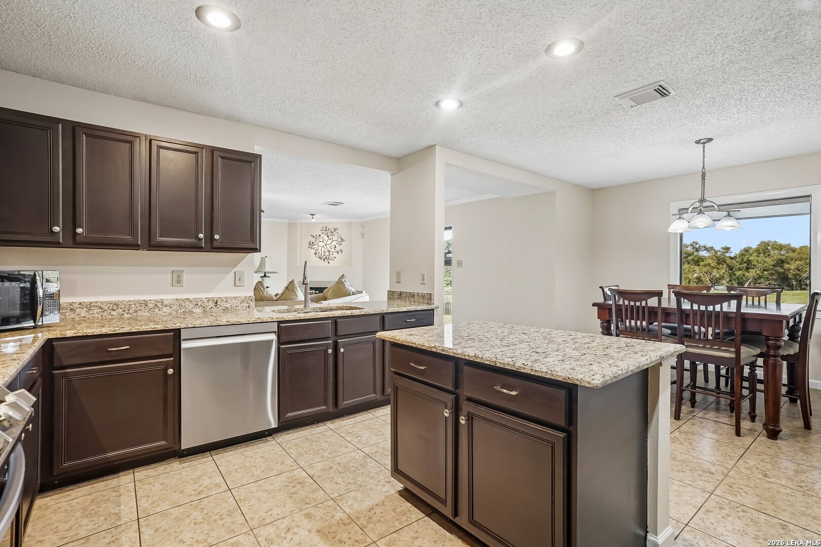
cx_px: 410
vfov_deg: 73.7
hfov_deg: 96.7
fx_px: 365
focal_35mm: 16
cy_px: 274
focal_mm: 16
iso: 400
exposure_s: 1/3.33
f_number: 8
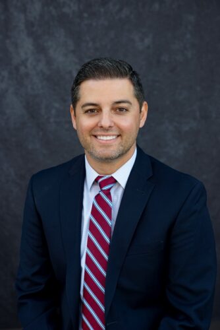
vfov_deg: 23.9
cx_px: 110
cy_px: 165
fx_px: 778
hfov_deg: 16.1
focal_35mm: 85
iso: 400
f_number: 4
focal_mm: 85
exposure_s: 1/250
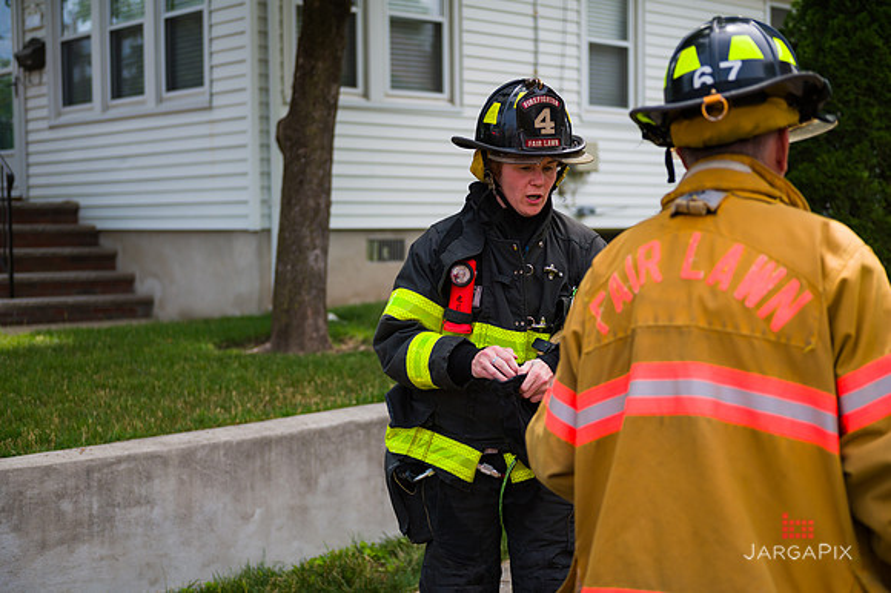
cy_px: 296
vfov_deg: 24.6
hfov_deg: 36.3
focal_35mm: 55
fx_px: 1360
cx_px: 446
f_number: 3.2
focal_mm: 55
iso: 200
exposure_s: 1/1600
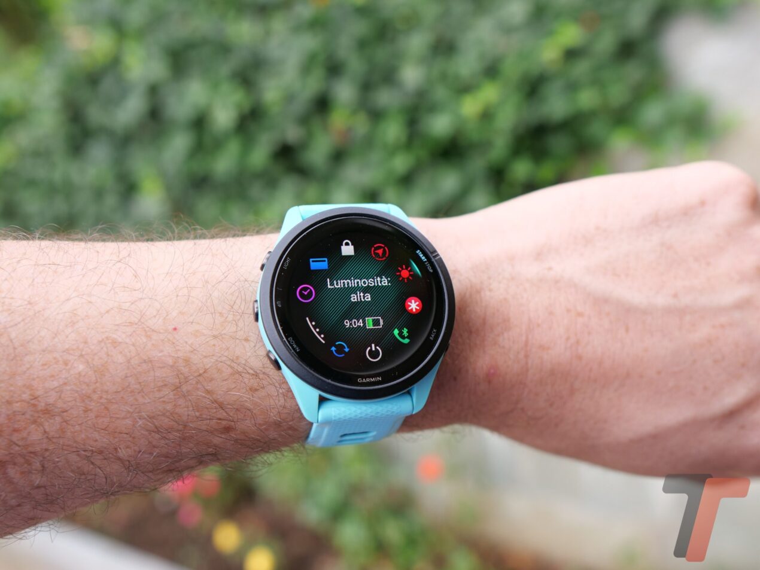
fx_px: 703
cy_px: 285
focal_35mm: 32
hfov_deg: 56.8
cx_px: 380
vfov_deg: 44.2
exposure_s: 1/125
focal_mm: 16
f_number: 2.8
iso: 200
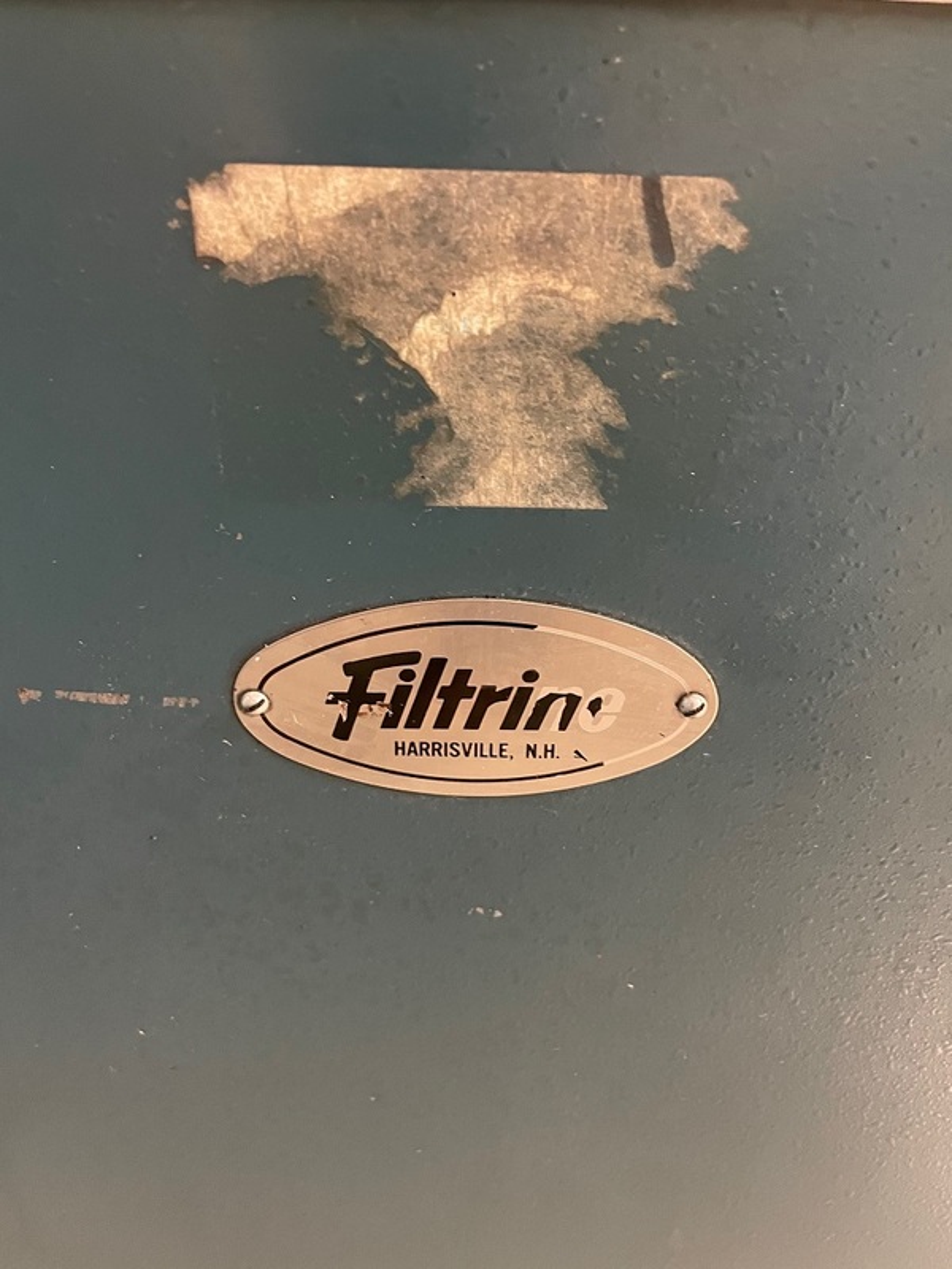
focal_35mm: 26
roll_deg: -1.7
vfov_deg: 67.3
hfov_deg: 53.1
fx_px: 953
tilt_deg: -29.2
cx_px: 476
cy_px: 634
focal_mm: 4.2
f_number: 1.6
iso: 640
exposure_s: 1/30
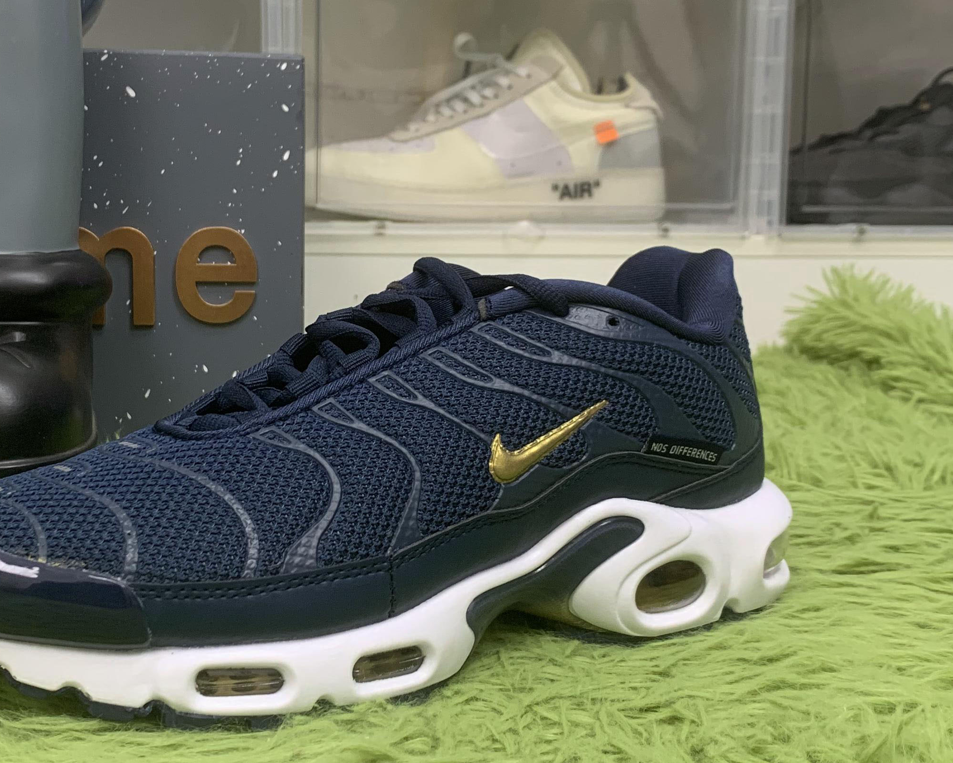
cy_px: 318
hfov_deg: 36.4
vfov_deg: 29.6
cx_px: 339
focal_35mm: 51
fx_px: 1439
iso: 100
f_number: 1.8
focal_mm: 4.25
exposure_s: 1/60
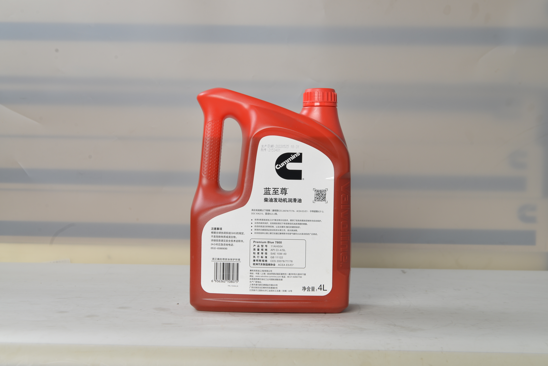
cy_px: 183
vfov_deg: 24.6
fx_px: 837
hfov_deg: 36.2
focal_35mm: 55
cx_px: 274
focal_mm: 55
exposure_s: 1/25
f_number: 10
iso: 250
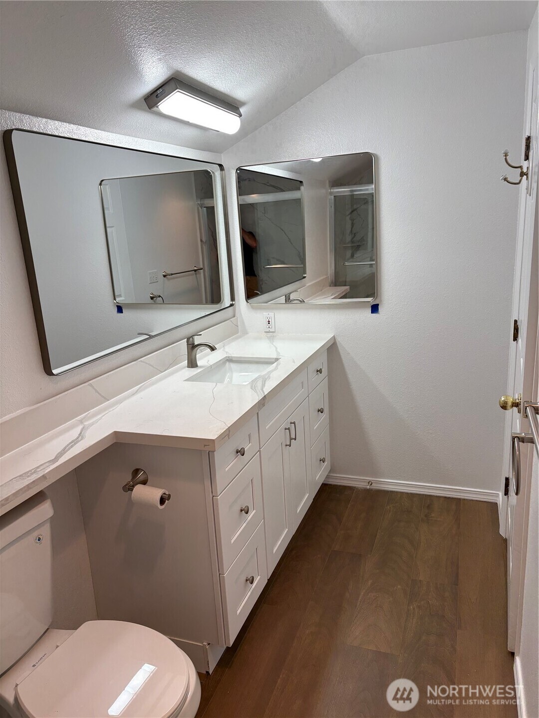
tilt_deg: -13.9
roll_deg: +3.4
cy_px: 359
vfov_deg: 67.3
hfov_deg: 53.1
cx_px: 270
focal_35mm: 26
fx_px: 540
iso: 80
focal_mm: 5.96
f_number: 1.6
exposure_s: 1/120
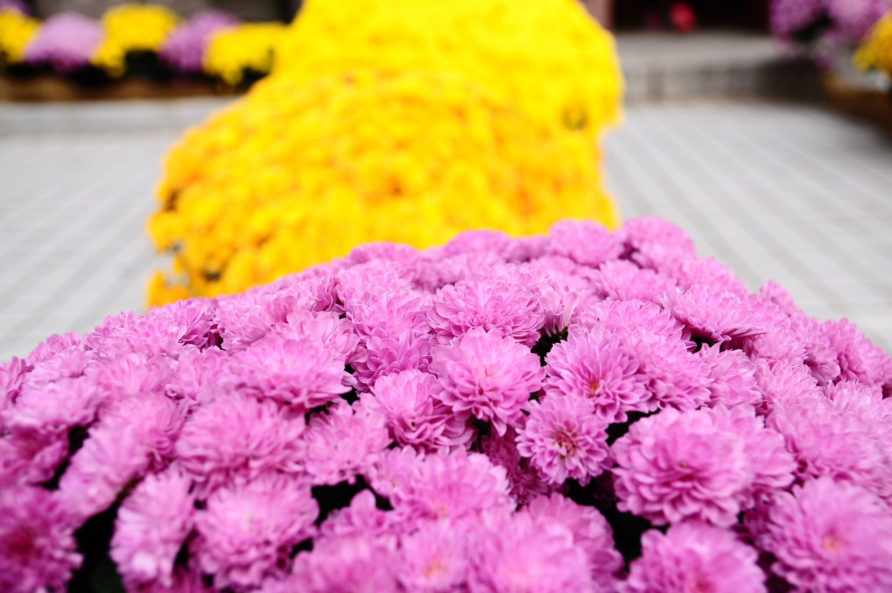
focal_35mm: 40
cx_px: 446
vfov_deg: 32.9
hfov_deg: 48.0
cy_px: 296
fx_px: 1002
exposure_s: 1/640
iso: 200
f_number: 3.5
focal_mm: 27
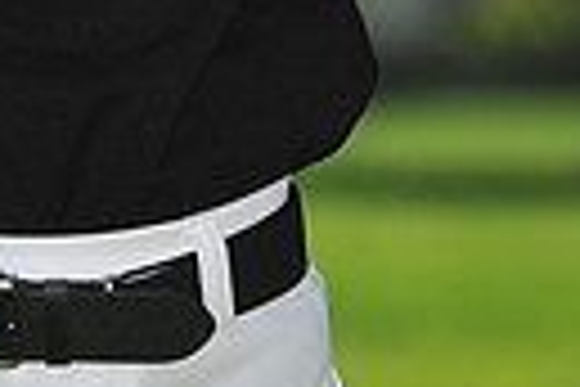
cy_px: -333
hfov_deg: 4.4
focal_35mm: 472
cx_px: 40
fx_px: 7604
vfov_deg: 2.9
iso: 200
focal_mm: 105
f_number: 4
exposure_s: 1/2000
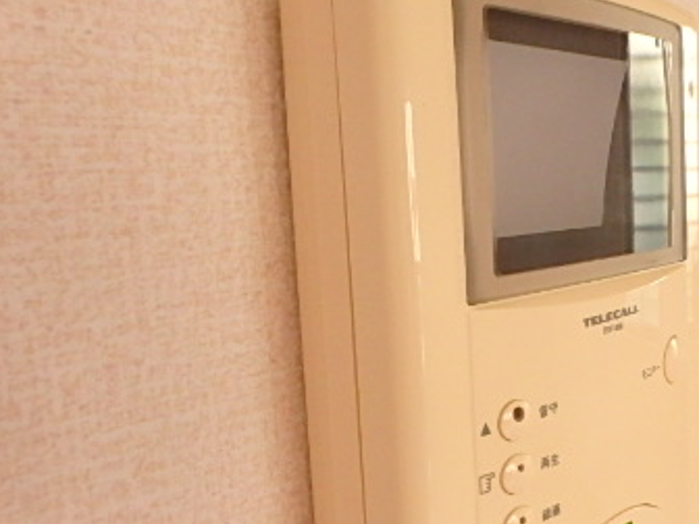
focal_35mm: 40
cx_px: 607
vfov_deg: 35.9
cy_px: 277
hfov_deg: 43.4
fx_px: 808
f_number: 3.5
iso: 800
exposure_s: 1/30
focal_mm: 3.7
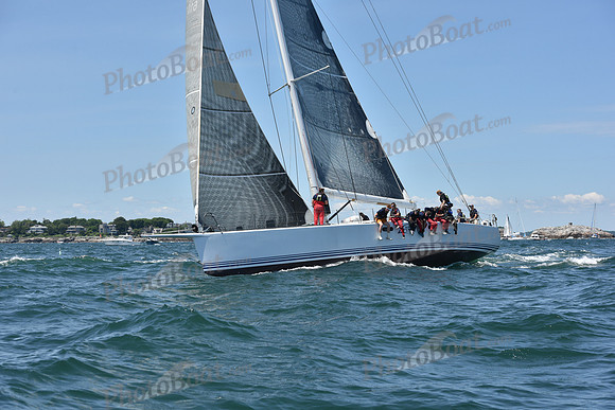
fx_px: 1196
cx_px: 308
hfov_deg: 28.8
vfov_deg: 19.5
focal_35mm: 70
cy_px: 205
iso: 250
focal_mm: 70
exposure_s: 1/1000
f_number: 9
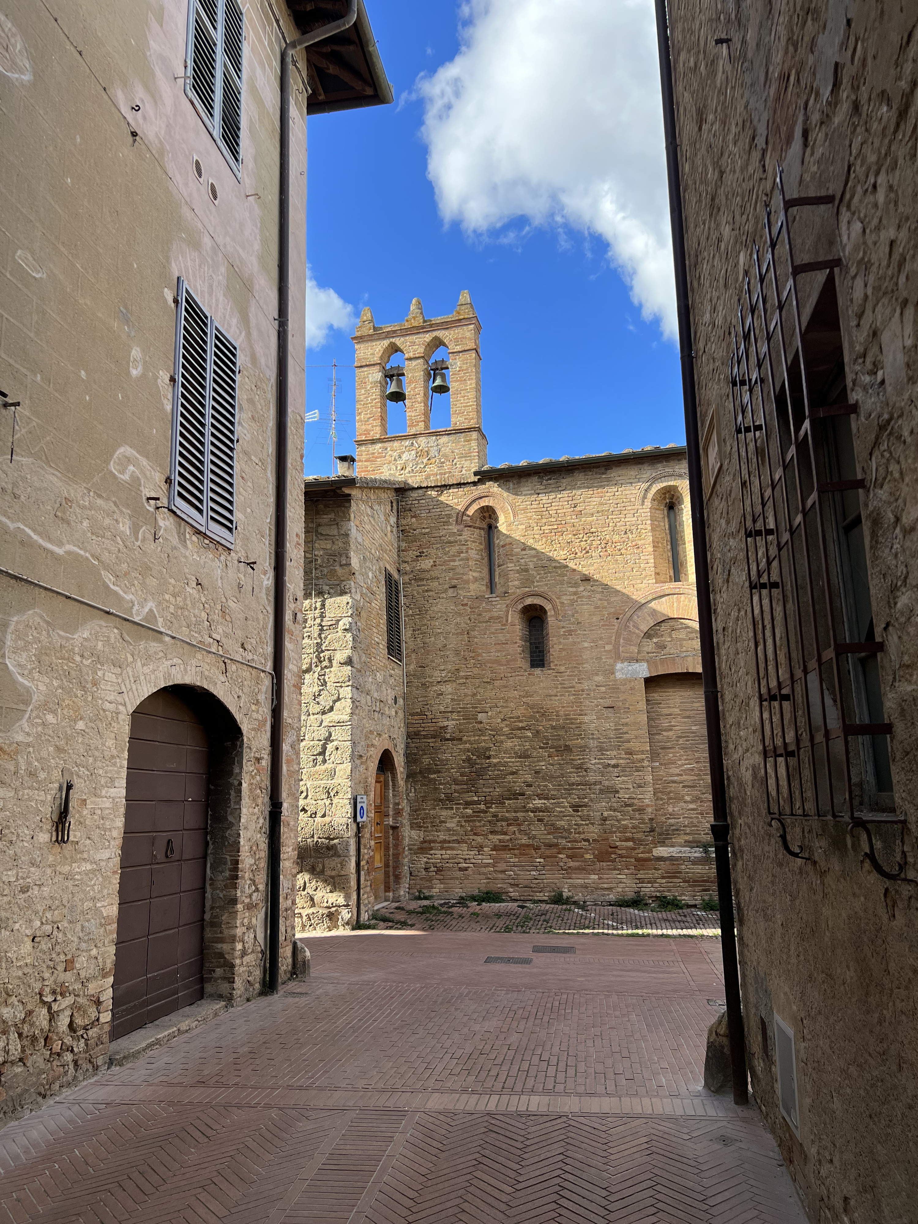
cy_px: 612
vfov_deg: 67.3
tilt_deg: +12.8
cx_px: 459
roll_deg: +1.4
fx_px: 919
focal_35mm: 26
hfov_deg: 53.1
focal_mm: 5.7
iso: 50
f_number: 1.5
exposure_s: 1/1209
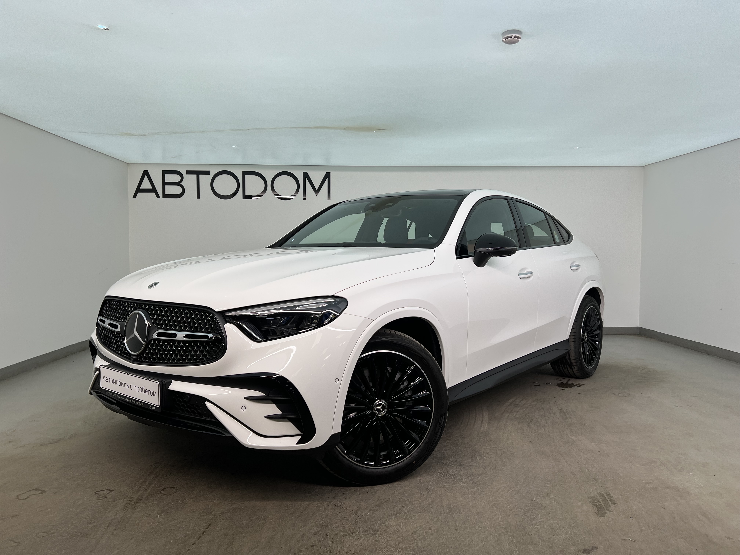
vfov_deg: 53.1
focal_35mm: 26
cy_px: 278
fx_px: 556
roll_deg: -0.7
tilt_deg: -3.5
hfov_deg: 67.3
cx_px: 370
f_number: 1.5
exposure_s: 1/261
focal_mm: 5.7
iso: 40
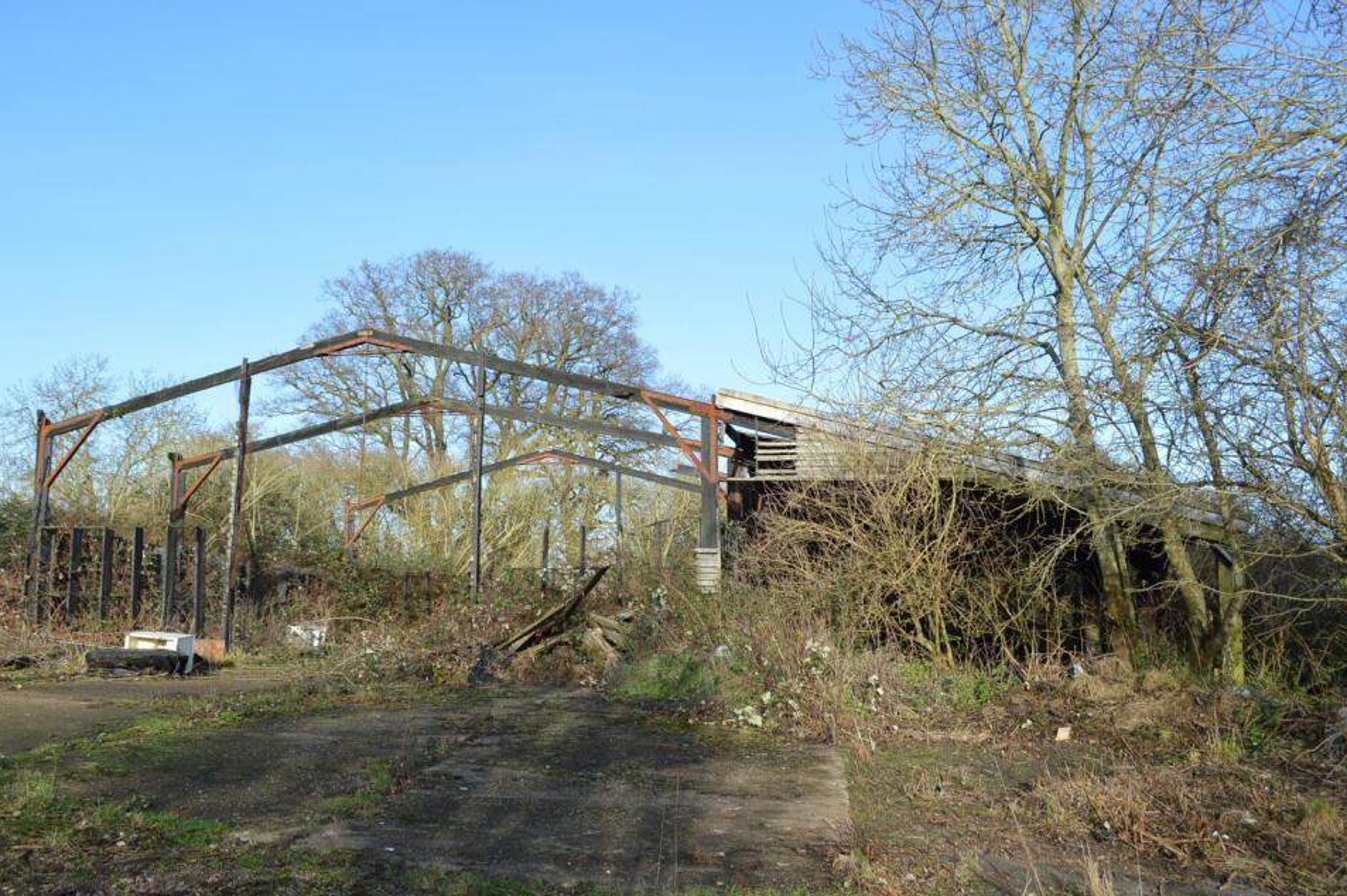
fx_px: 1084
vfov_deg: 44.9
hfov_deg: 63.6
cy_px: 449
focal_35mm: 29
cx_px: 635
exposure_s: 1/160
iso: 100
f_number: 6.3
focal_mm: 18
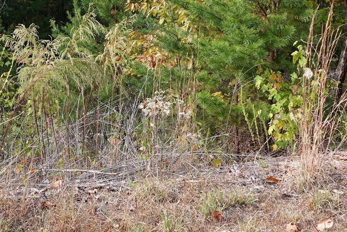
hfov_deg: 34.5
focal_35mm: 57
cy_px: 15
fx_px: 549
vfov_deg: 23.1
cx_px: 97
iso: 100
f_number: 2.8
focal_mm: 8.8
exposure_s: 1/250
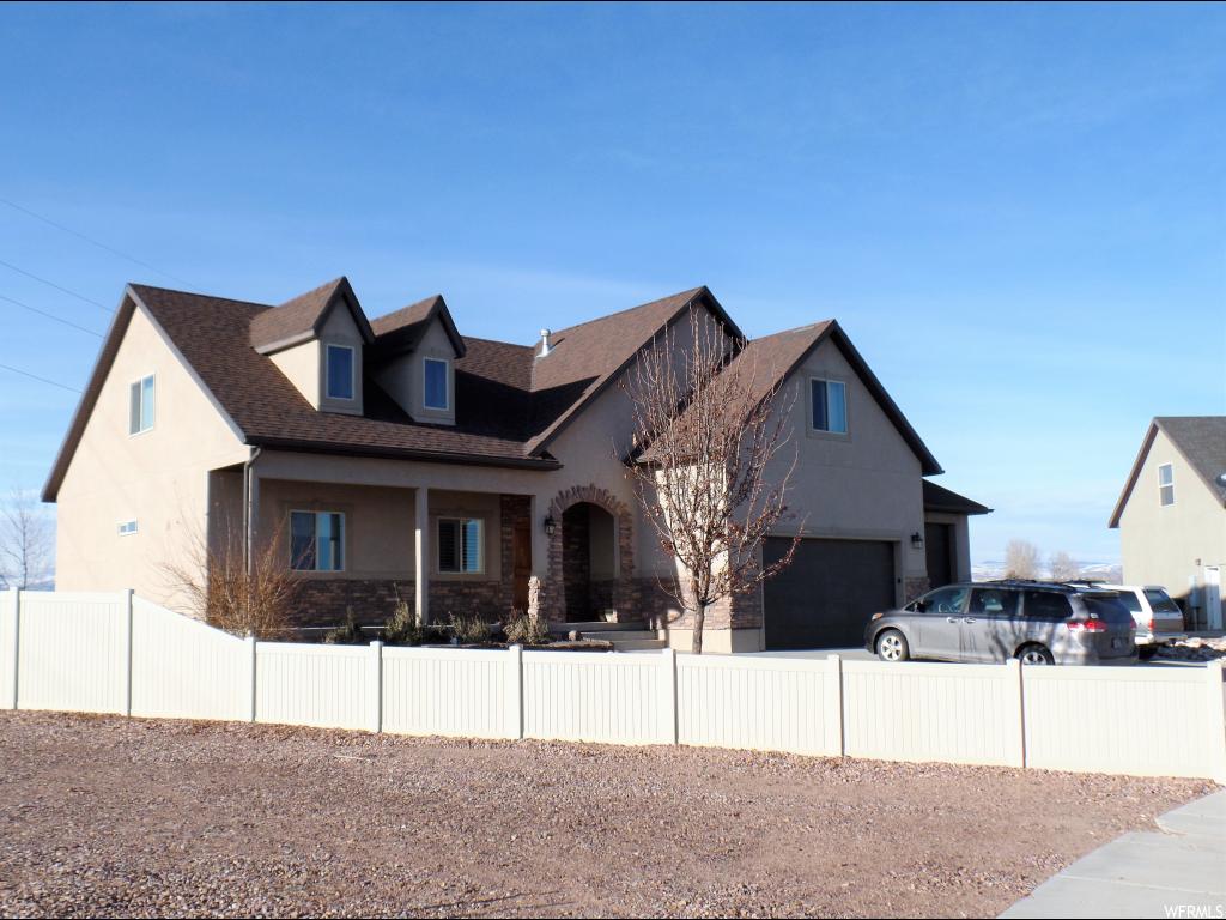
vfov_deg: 40.7
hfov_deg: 52.6
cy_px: 460
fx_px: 1240
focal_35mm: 35
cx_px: 613
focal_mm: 6.2
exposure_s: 1/1000
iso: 80
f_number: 3.4
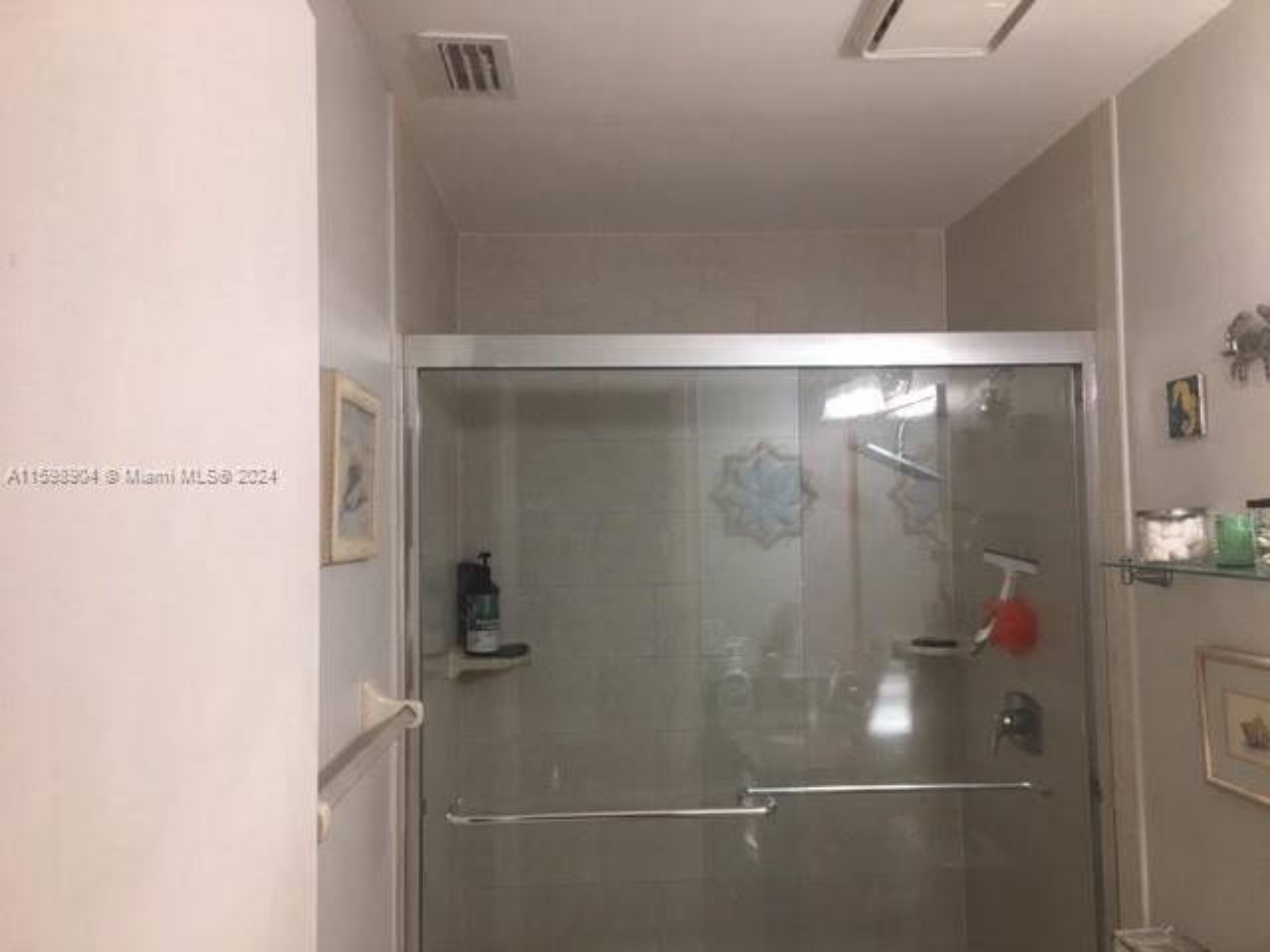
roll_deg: +0.3
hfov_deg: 61.7
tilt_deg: +4.0
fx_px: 1064
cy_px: 476
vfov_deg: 48.2
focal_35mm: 29
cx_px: 635
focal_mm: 4.15
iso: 25
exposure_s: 1/15
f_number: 2.2
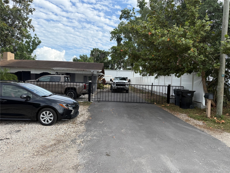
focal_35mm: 24
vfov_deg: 56.8
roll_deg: -2.1
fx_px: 159
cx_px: 115
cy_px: 86
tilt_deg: -2.2
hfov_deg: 71.6
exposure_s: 1/2801
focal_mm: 6.76
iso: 100
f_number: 1.78
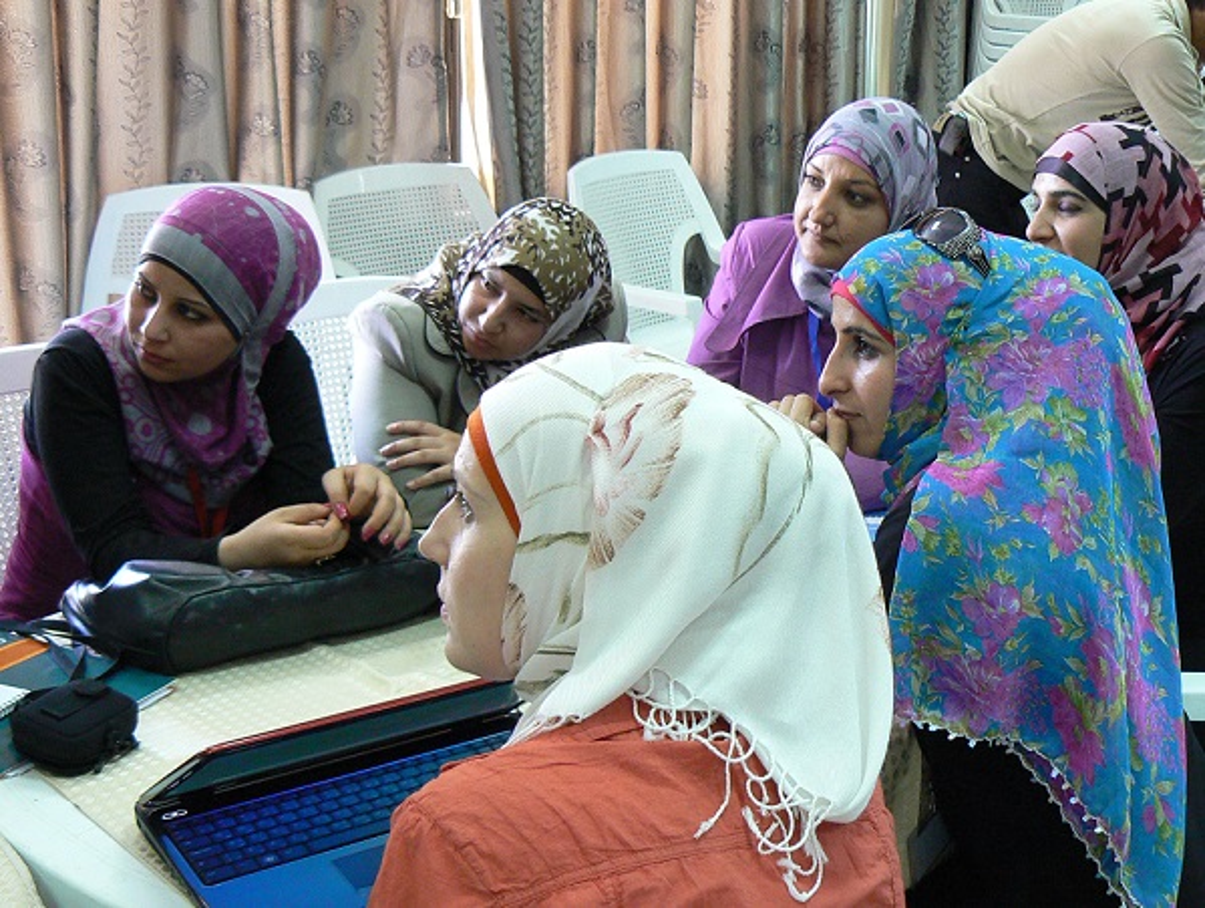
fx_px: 1604
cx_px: 602
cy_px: 454
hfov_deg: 41.2
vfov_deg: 31.6
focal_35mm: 46
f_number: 2.8
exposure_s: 1/15
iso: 200
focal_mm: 7.7
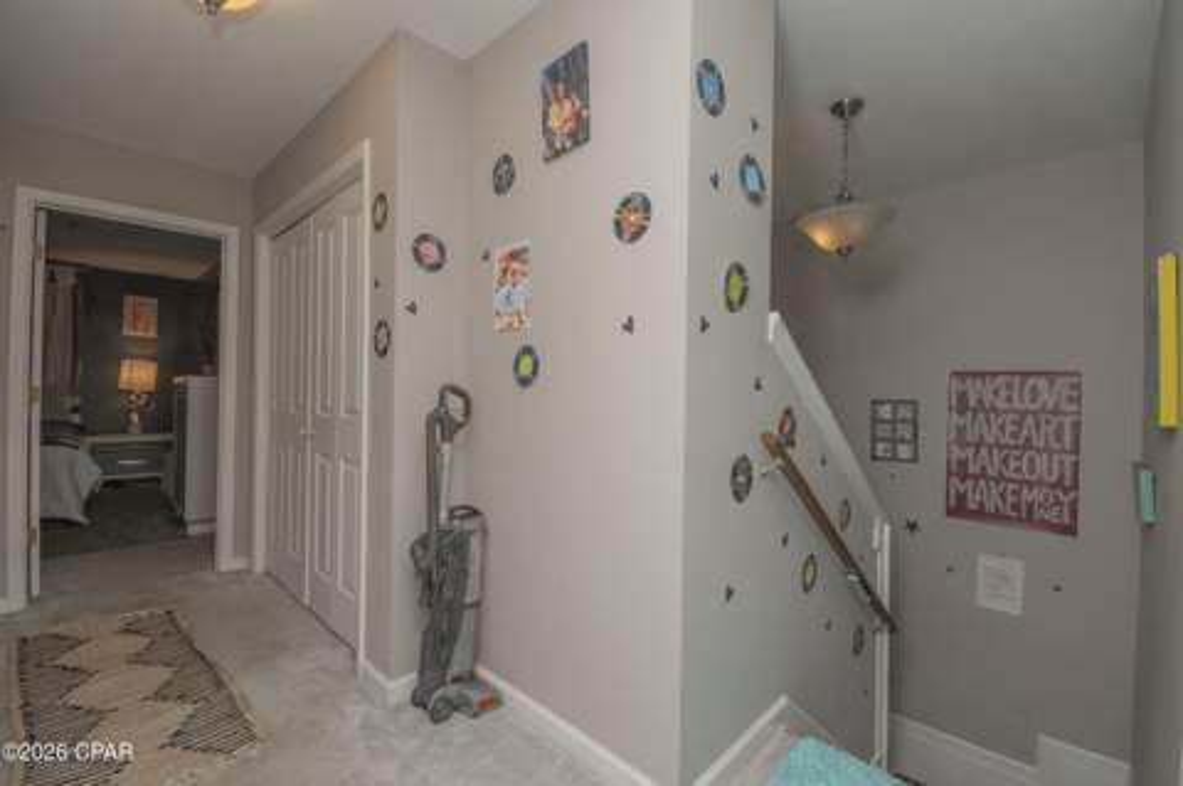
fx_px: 492
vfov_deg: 77.2
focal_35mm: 15
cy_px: 393
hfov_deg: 100.4
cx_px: 592
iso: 800
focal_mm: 10
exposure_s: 1/125
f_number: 10
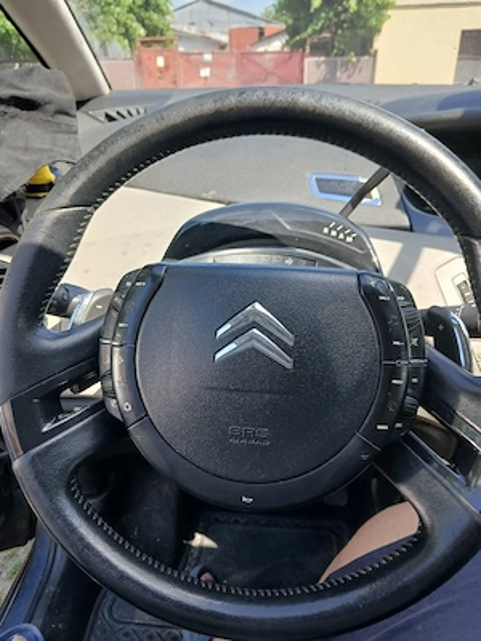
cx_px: 240
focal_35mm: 27
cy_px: 320
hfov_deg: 51.4
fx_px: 500
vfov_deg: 65.3
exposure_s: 1/101
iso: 25
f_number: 1.8
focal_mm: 3.98
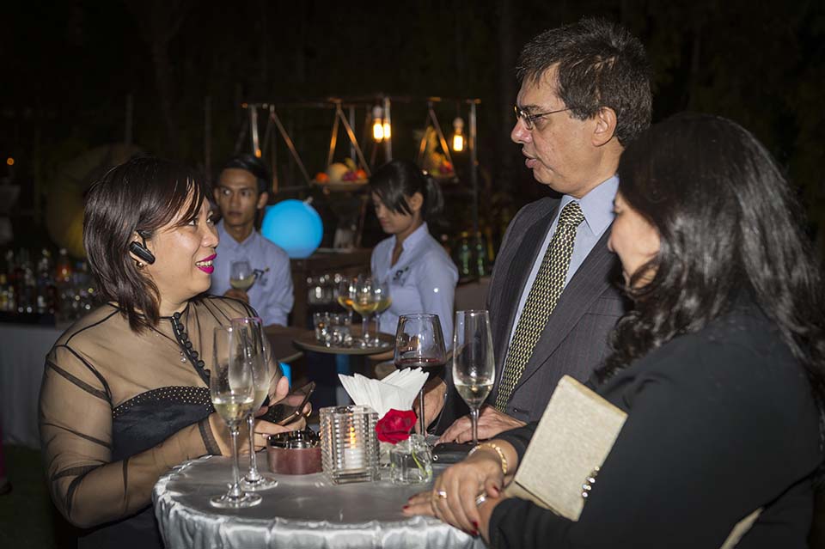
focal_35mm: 48
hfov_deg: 41.1
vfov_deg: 28.0
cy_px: 274
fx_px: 1099
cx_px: 412
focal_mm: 48
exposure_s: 1/60
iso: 400
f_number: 4
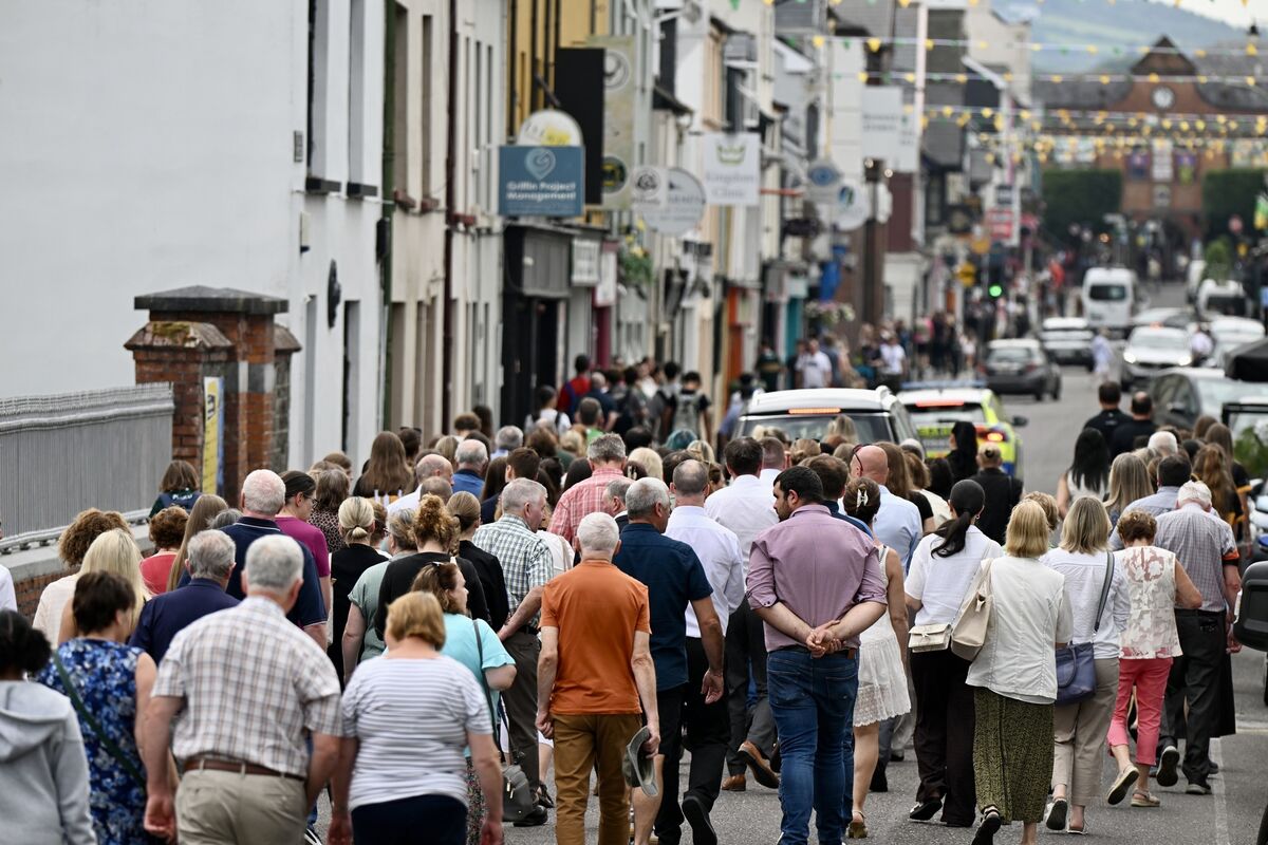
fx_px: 9861
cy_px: 422
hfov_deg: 7.4
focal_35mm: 280
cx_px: 634
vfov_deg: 4.9
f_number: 5.6
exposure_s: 1/320
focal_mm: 280
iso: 220
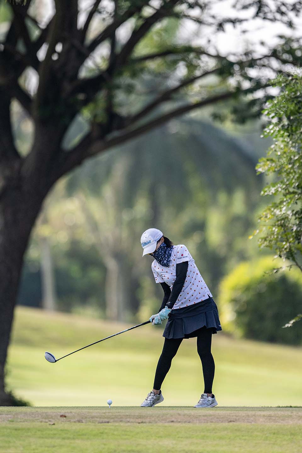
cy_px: 226
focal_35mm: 400
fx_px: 5033
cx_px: 151
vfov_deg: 5.2
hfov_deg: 3.4
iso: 500
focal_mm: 400
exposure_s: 1/4000
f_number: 2.8
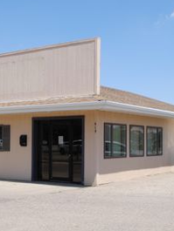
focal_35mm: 60
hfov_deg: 24.4
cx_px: 89
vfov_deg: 32.1
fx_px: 402
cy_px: 132
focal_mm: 22
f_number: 8
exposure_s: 1/250
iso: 100
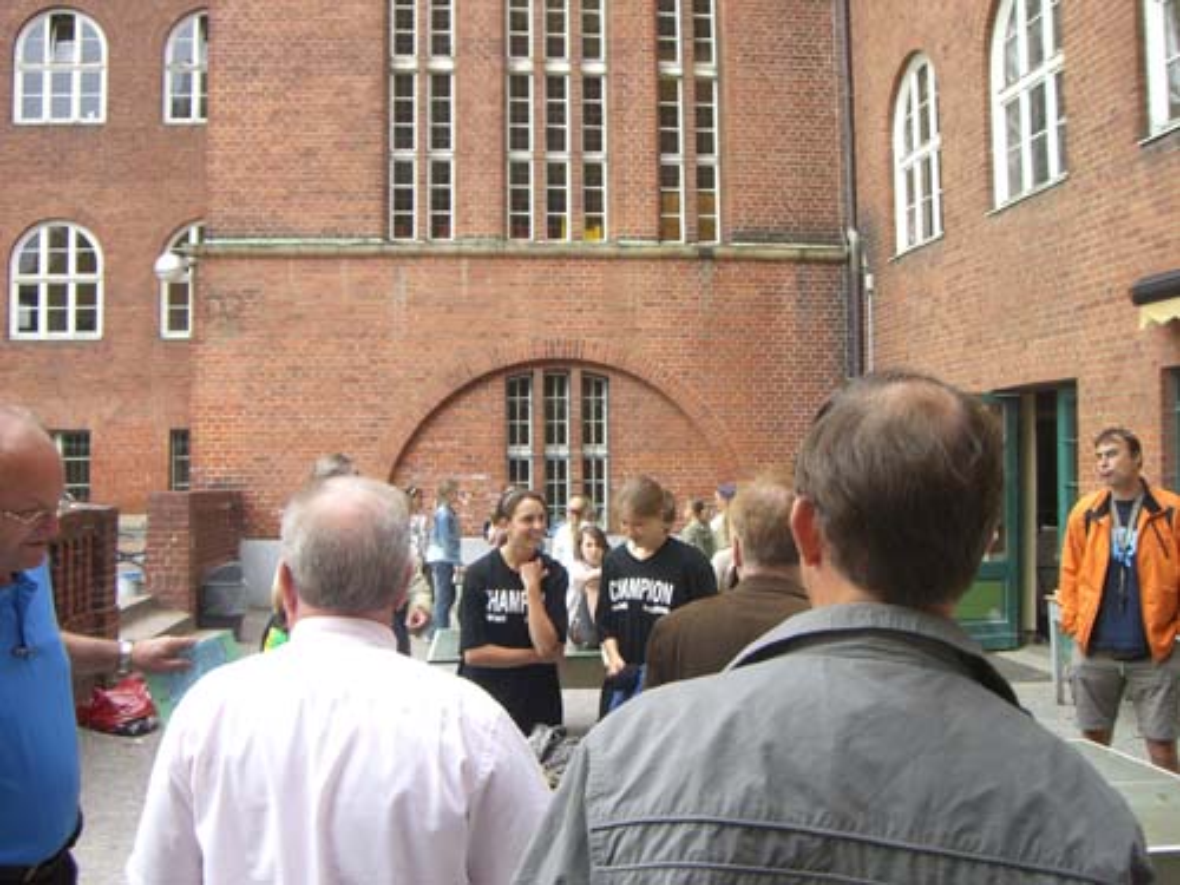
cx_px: 590
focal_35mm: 38
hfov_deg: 49.0
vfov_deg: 37.7
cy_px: 442
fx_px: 1295
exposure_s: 1/200
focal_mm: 6.2
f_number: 2.7
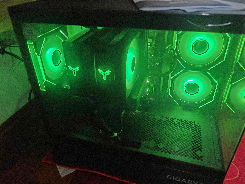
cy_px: 92
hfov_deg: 65.3
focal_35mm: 27
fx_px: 191
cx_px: 122
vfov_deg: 51.4
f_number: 1.9
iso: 200
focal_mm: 6.67
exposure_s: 1/31
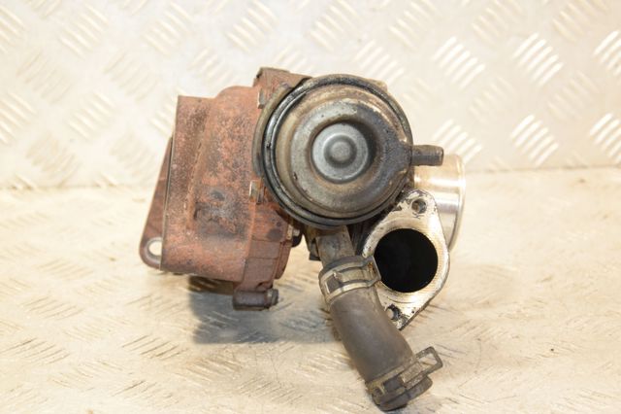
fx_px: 1345
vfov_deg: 17.5
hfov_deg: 26.0
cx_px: 310
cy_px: 207
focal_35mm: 78
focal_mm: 52
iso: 1600
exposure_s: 1/125
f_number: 5.6
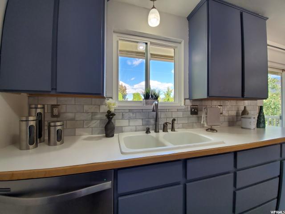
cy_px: 107
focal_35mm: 13
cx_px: 142
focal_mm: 1.8
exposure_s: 1/29
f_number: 2.2
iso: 64
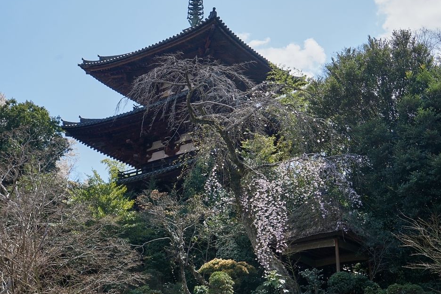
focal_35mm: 59
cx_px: 162
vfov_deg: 23.0
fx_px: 723
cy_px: 122
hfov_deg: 33.7
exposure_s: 1/1000
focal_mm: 46
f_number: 9
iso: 320
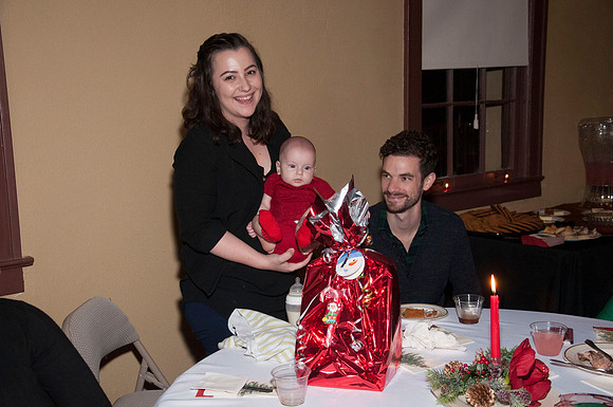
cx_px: 306
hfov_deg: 38.9
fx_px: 867
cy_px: 204
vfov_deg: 26.4
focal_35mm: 51
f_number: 5.6
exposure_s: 1/80
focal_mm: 34
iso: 800
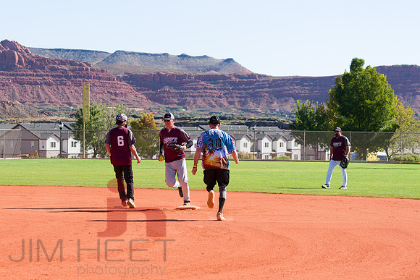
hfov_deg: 15.2
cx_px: 103
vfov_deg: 10.3
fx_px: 1562
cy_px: 163
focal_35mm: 134
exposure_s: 1/1600
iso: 400
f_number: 5
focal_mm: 80
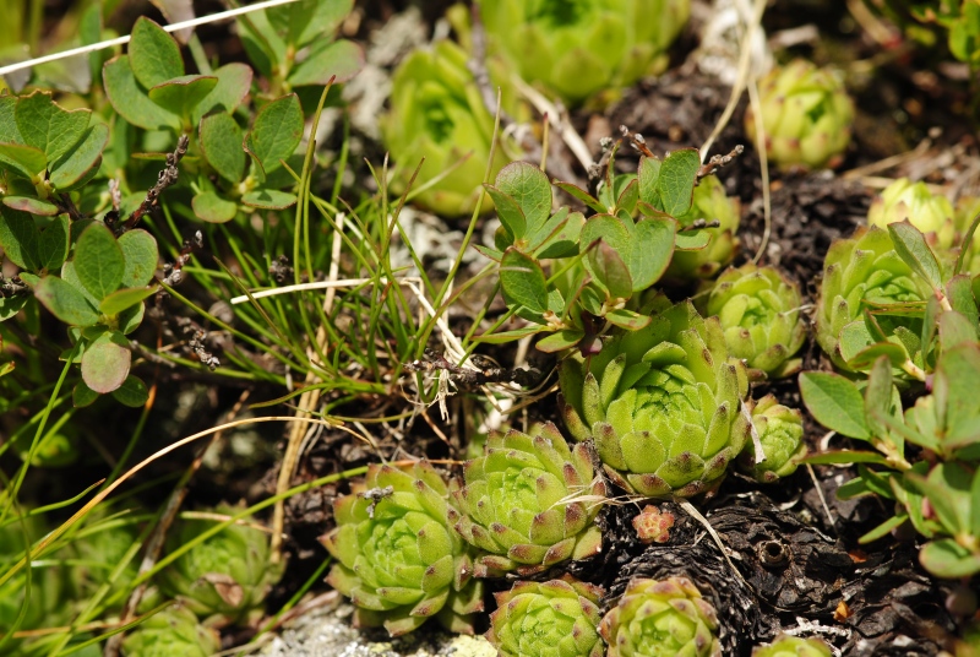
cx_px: 490
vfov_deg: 10.8
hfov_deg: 16.0
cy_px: 328
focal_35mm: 128
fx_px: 3476
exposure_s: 1/250
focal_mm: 85
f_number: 8
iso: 100
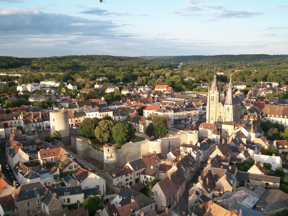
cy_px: 108
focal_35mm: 40
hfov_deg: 46.8
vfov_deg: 36.0
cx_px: 144
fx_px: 333
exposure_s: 1/250
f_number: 3.2
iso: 80
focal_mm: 7.1
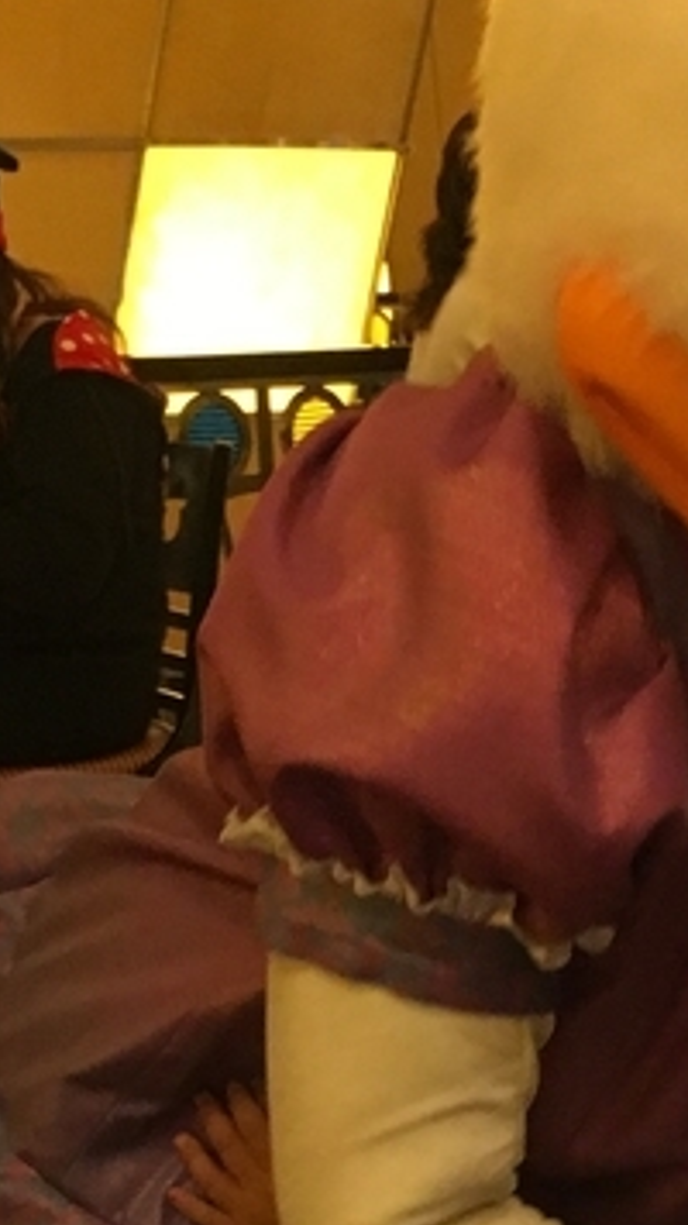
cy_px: 1160
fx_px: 2954
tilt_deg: -17.8
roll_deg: -0.7
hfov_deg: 13.0
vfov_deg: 22.7
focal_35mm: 91
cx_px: 781
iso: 200
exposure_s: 1/30
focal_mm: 4.15
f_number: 2.2
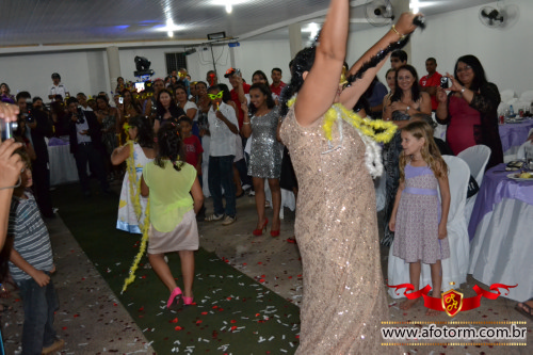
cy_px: 178
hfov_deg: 53.1
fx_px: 533
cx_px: 266
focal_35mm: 36
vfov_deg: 36.8
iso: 3200
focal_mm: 24
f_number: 4
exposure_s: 1/60
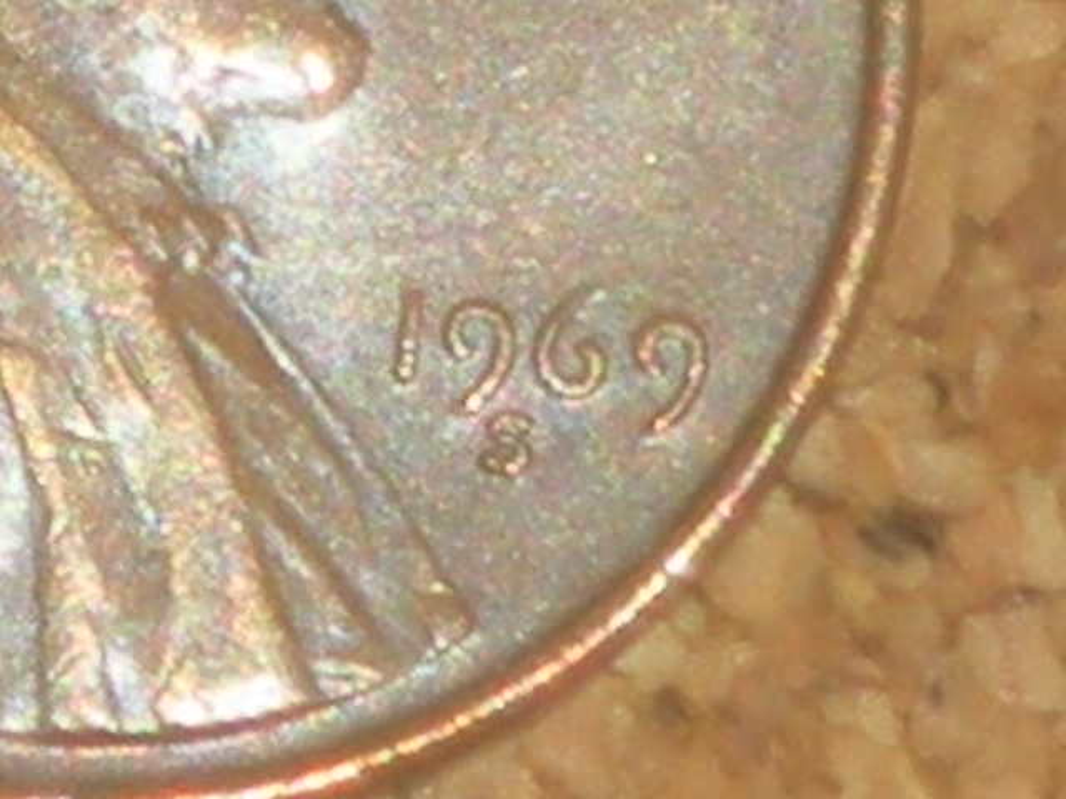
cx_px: 533
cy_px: 400
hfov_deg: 13.3
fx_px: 4588
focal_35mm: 149
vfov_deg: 10.0
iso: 64
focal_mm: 26
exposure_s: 1/125
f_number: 5.4
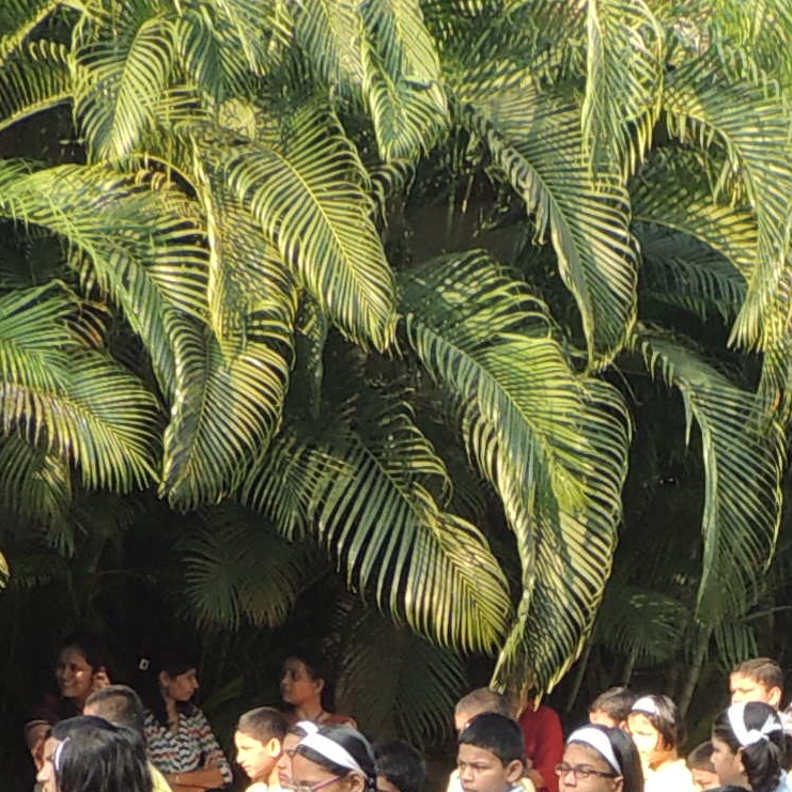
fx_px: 3417
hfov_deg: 13.1
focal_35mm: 132
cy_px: 1114
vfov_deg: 12.7
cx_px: 785
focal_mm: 4.3
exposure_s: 1/125
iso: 100
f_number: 3
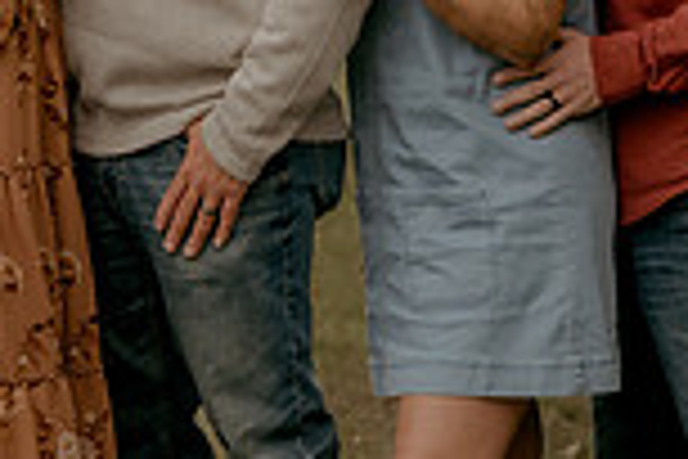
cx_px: 189
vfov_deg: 4.3
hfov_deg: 6.4
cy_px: -176
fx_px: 6153
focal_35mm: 322
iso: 125
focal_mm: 85
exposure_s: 1/640
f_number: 2.8
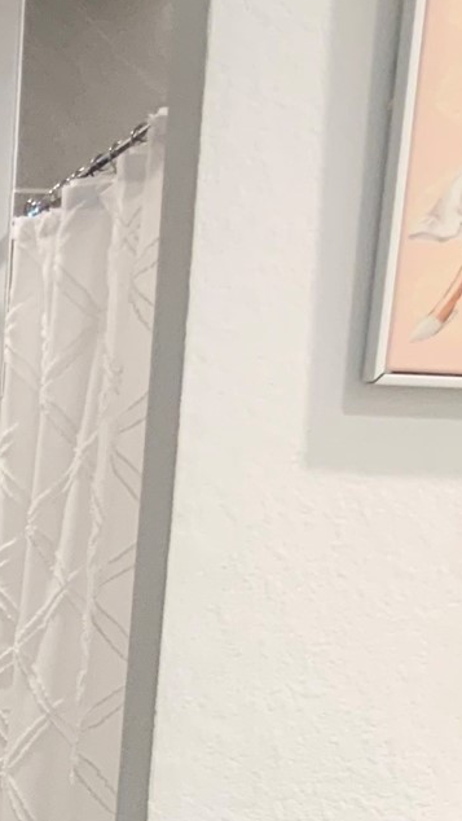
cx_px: -214
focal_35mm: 102
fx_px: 2220
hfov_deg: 11.4
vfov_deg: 19.0
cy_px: 1130
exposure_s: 1/60
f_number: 1.8
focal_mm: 3
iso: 64
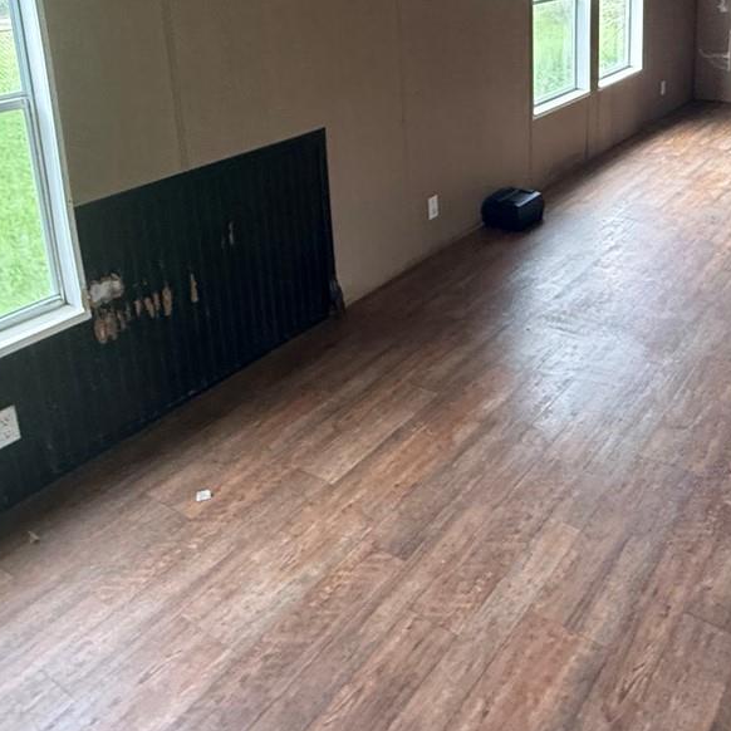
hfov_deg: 47.5
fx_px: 812
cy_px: 109
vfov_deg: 45.1
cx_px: 502
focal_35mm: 34
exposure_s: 1/86
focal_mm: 2.22
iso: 320
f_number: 2.2
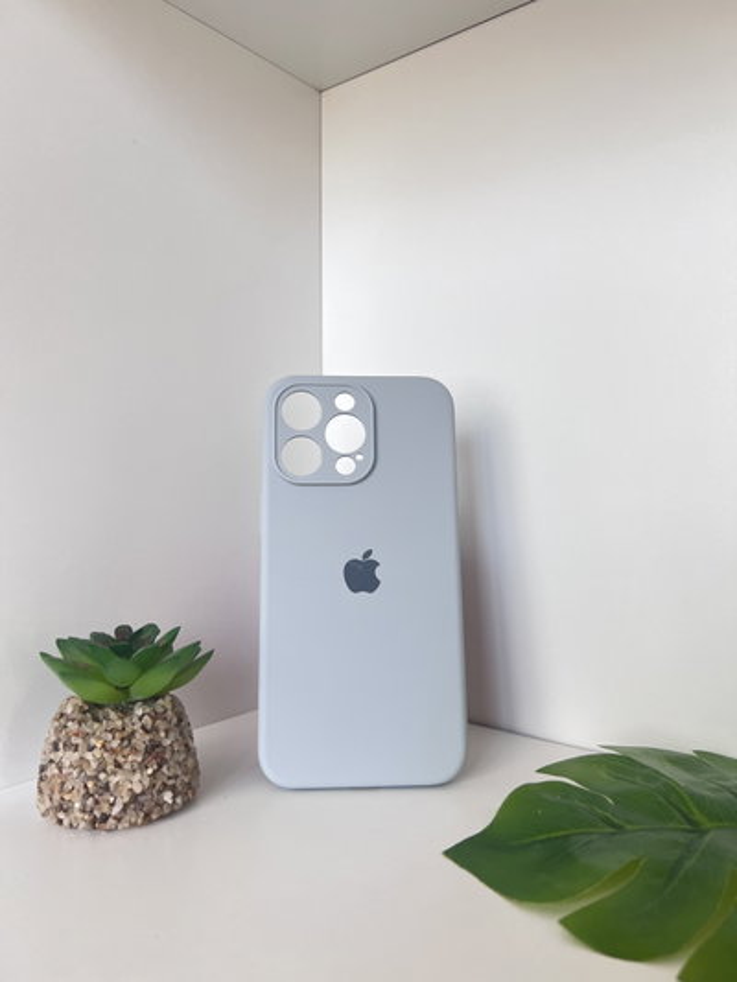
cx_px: 368
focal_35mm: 26
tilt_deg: -1.3
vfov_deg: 67.3
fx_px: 738
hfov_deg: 53.1
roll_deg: +1.7
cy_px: 491
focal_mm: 5.7
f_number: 1.5
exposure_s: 1/102
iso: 125
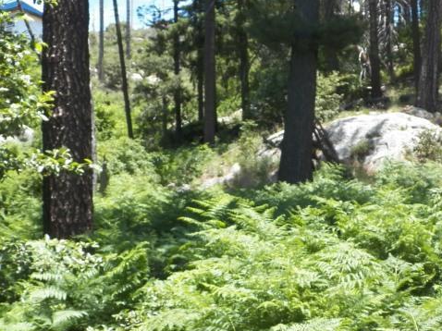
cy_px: 264
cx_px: 280
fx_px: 766
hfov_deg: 32.0
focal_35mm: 60
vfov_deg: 24.0
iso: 125
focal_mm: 4.9
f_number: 4
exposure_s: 1/500
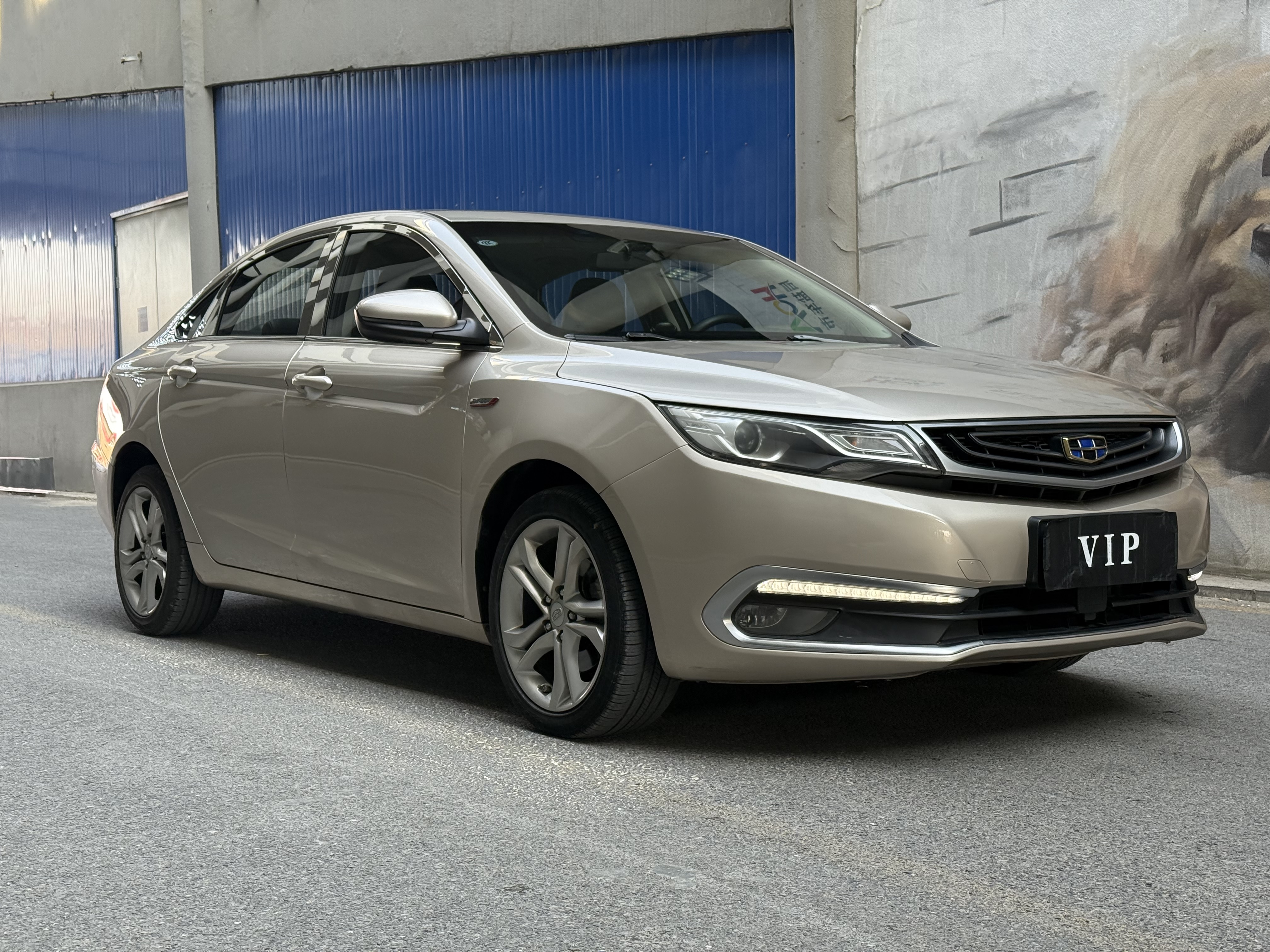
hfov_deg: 39.7
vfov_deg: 30.3
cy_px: 476
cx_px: 635
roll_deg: +0.9
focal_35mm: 48
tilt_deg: -1.6
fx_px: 1761
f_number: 1.78
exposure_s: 1/236
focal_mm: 6.76
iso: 125
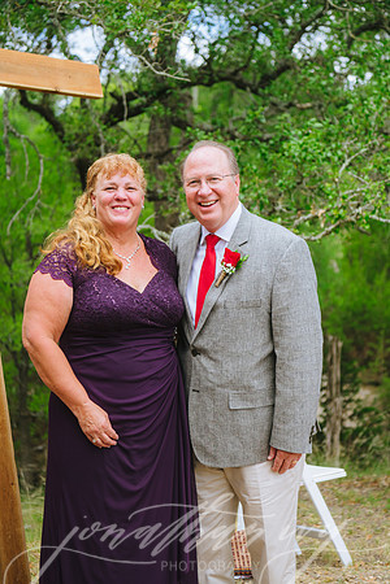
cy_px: 292
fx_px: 1056
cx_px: 195
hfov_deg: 20.9
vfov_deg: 31.0
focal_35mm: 65
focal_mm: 65
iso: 200
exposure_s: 1/500
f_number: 4
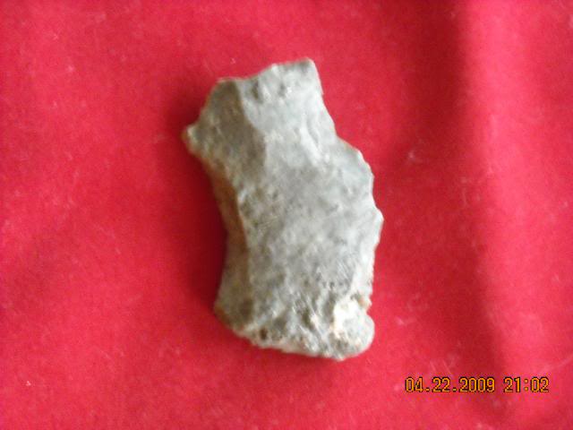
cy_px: 215
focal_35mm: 105
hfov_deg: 18.7
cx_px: 286
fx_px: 1738
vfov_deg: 14.1
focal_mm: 17.1
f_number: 4.7
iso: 800
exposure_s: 1/5
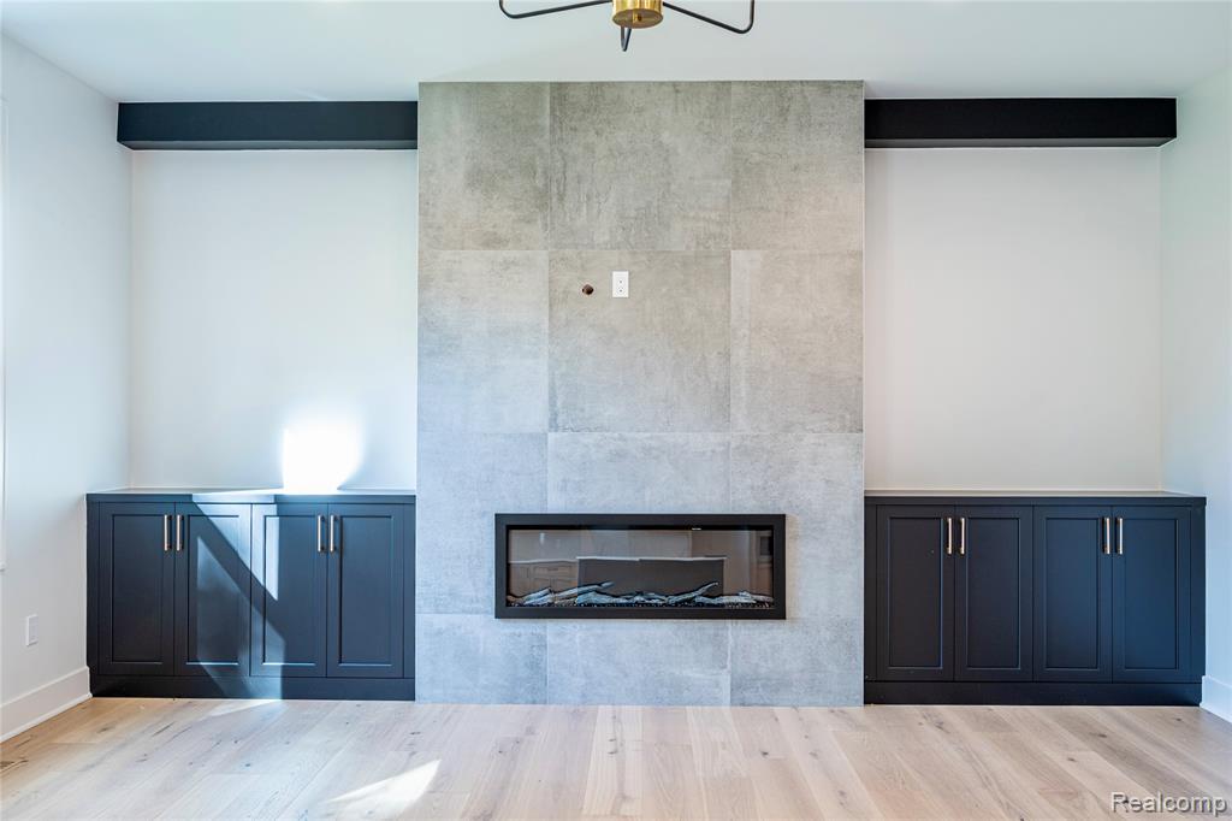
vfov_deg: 47.1
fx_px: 941
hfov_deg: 66.4
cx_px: 616
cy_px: 410
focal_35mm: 28
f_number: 7.1
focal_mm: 27.5
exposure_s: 1/10
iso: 160
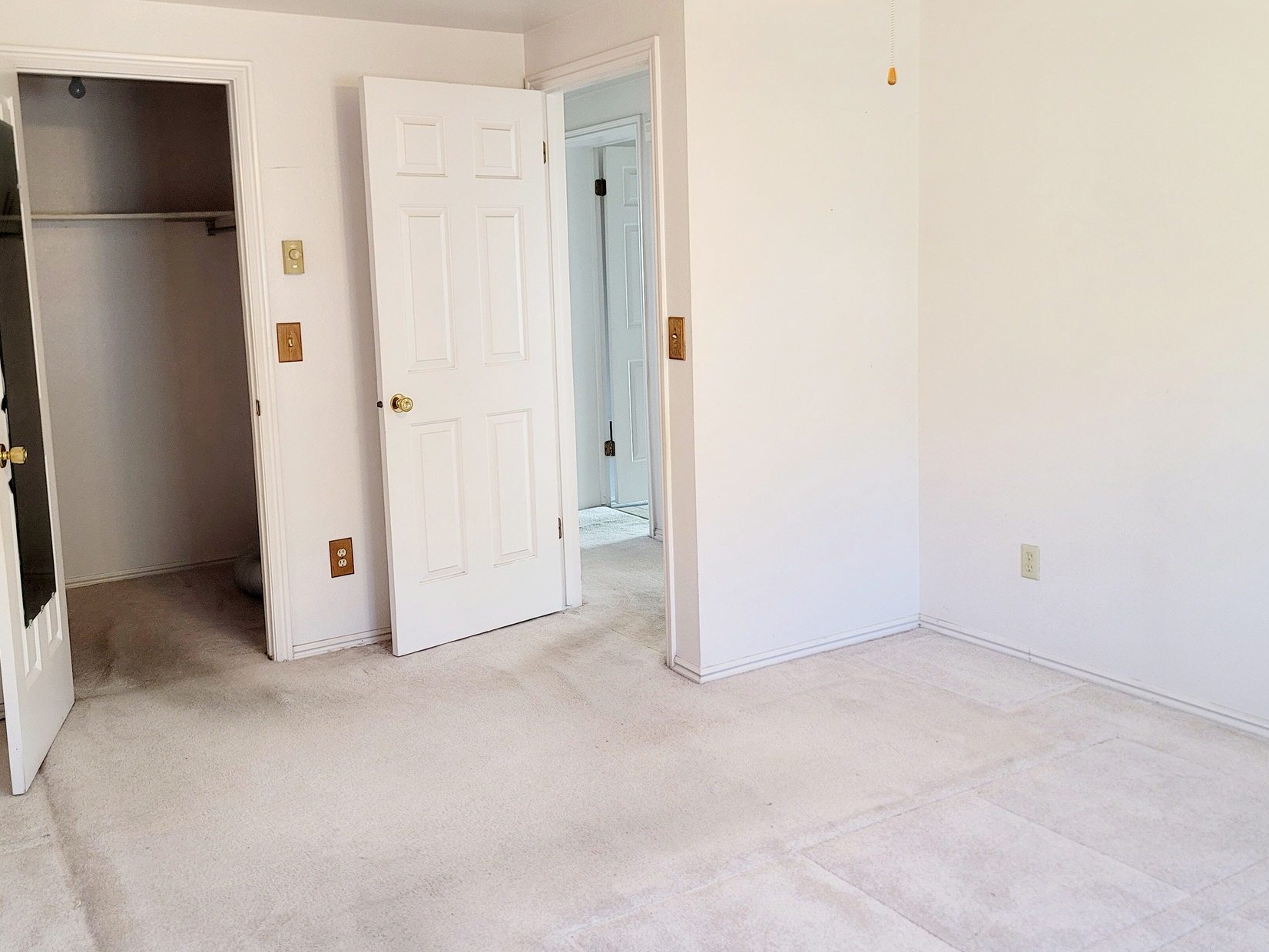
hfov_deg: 58.3
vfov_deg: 45.3
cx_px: 579
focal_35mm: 31
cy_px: 405
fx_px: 1136
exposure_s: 1/120
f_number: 1.8
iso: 250
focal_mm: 7
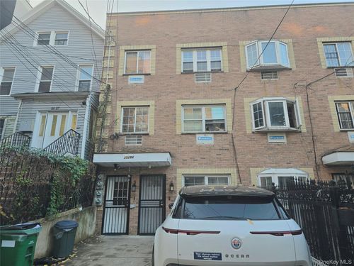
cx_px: 177
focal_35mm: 23
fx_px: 235
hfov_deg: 73.9
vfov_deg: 58.9
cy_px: 133
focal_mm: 6.3
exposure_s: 1/182
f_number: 1.7
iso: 40
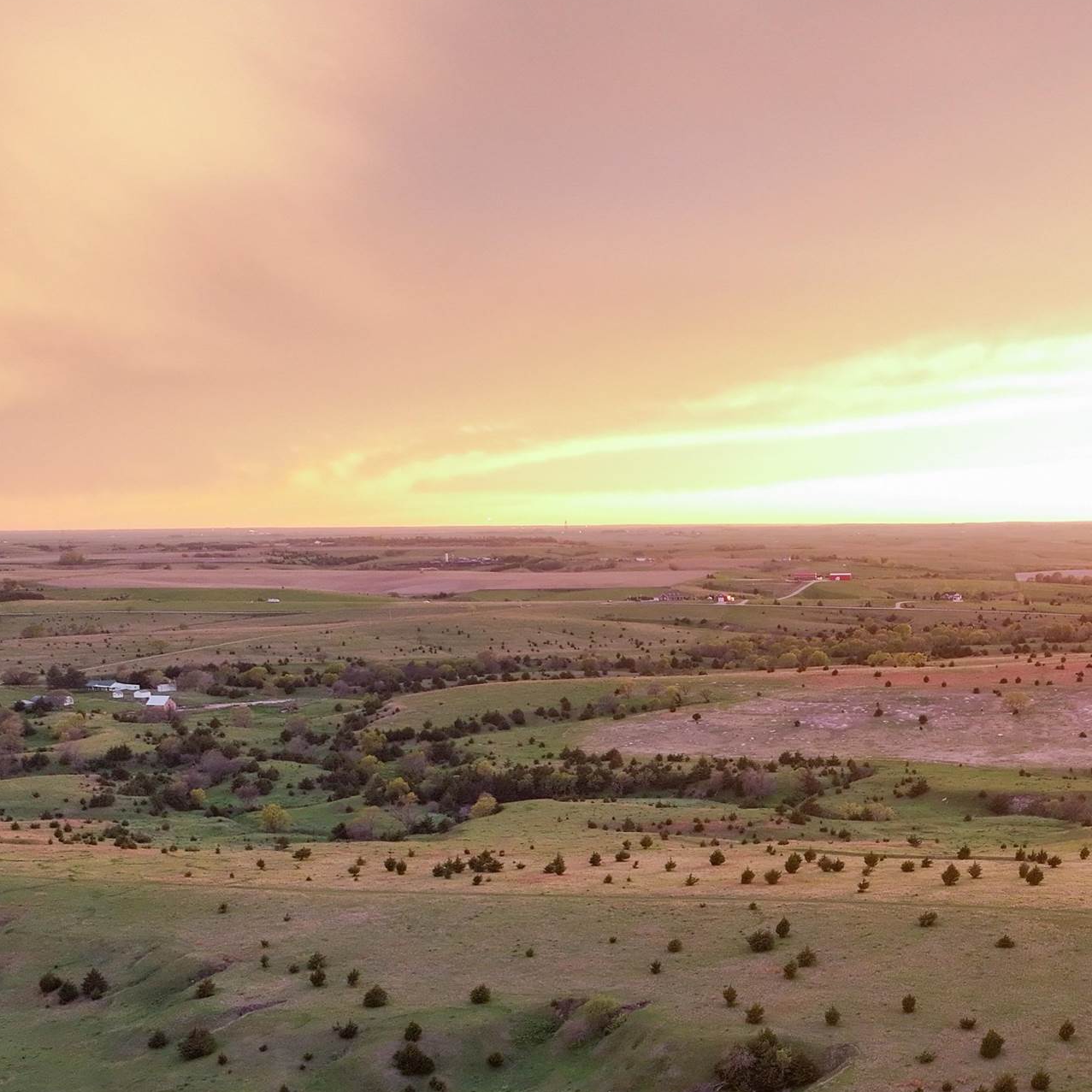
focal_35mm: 51
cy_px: 931
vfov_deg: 32.1
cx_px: 955
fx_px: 1820
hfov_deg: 32.0
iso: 200
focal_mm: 12.29
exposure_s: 1/60
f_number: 2.8
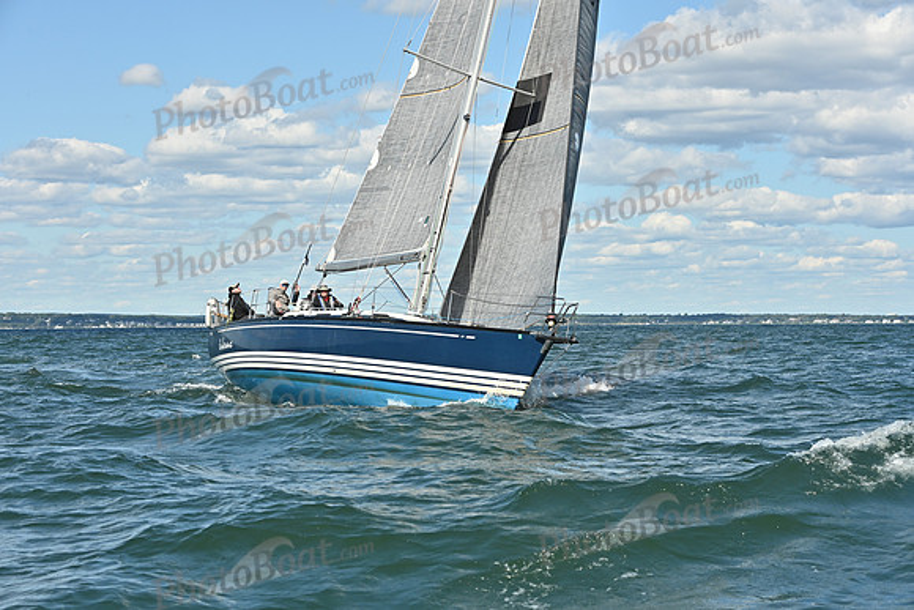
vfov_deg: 15.9
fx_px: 2184
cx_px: 457
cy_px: 305
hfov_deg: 23.6
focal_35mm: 86
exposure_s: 1/1600
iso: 320
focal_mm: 86
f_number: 8
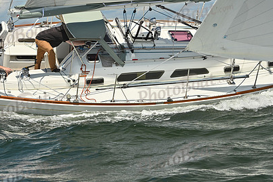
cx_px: 103
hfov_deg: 16.5
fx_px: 940
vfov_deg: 11.0
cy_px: 61
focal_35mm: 124
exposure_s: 1/1250
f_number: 10
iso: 250
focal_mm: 86
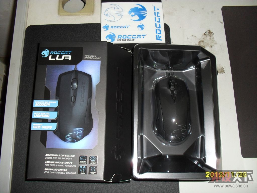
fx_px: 260
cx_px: 128
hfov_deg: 52.6
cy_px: 96
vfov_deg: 40.7
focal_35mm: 35
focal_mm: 6.3
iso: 200
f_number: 3.2
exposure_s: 1/45
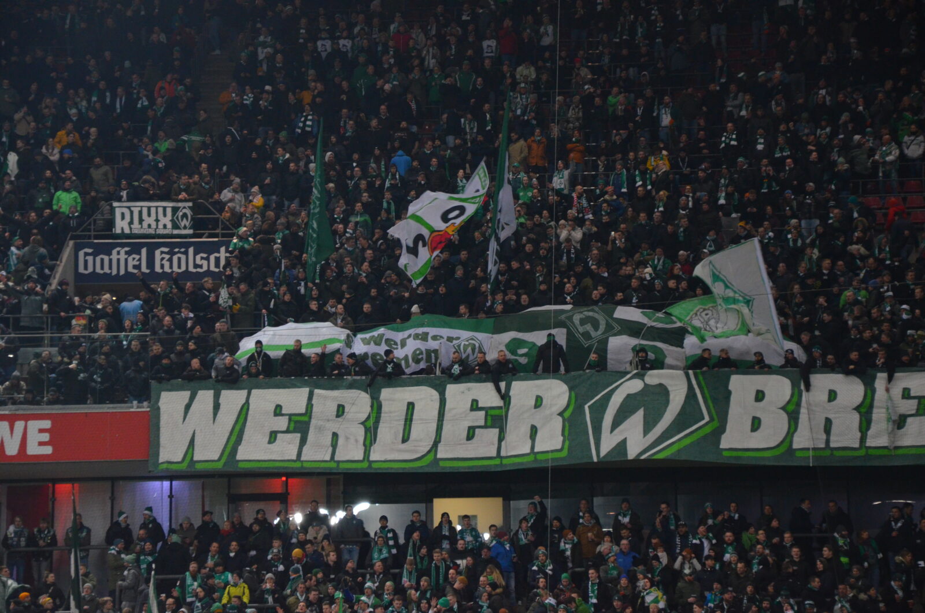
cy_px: 306
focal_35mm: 135
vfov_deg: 10.1
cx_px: 462
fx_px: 3462
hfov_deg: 15.2
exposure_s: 1/125
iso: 2000
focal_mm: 90
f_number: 5.6
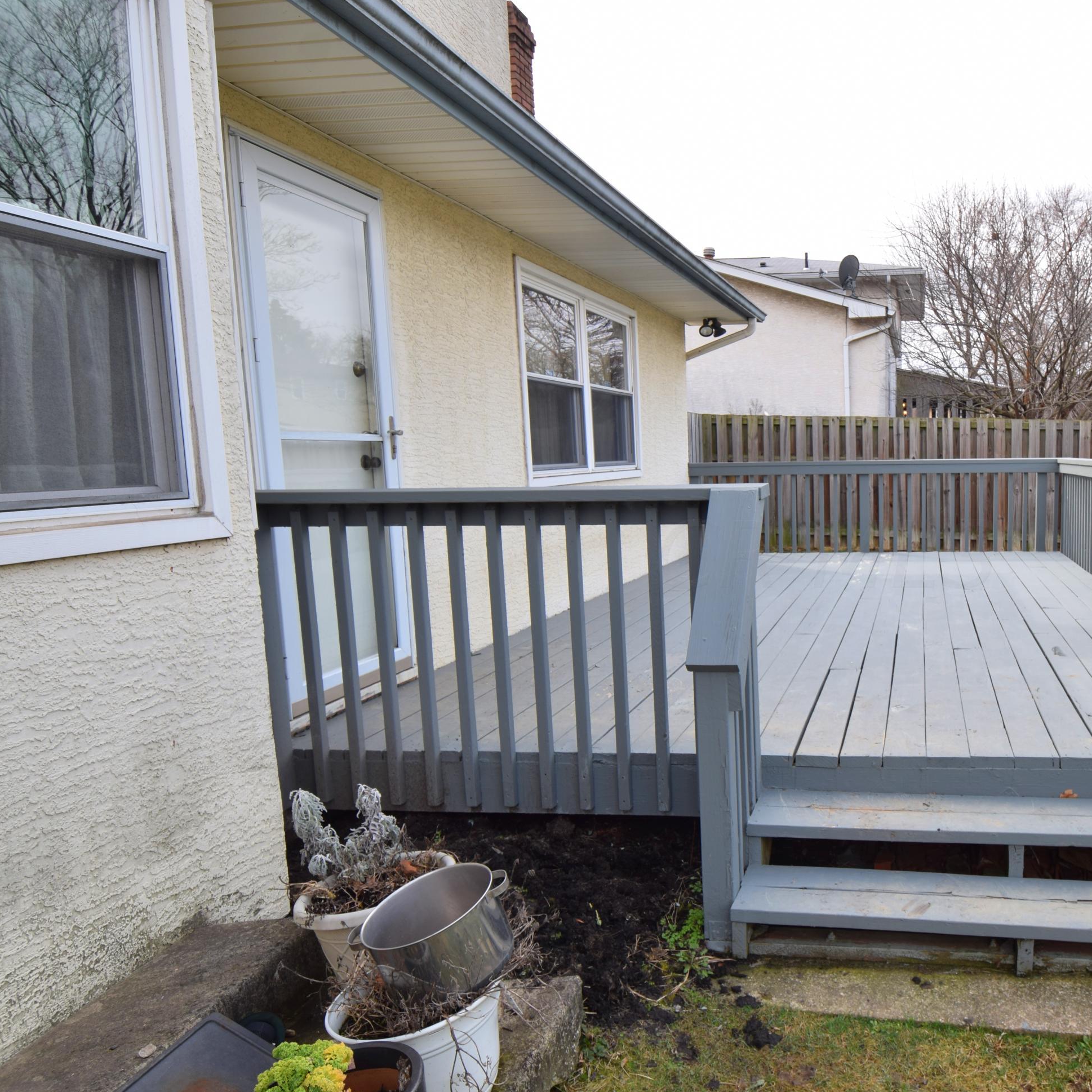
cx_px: 826
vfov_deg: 61.6
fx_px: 916
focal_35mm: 26
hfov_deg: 58.2
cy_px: 553
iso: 100
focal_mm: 13
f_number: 7.1
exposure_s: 1/125
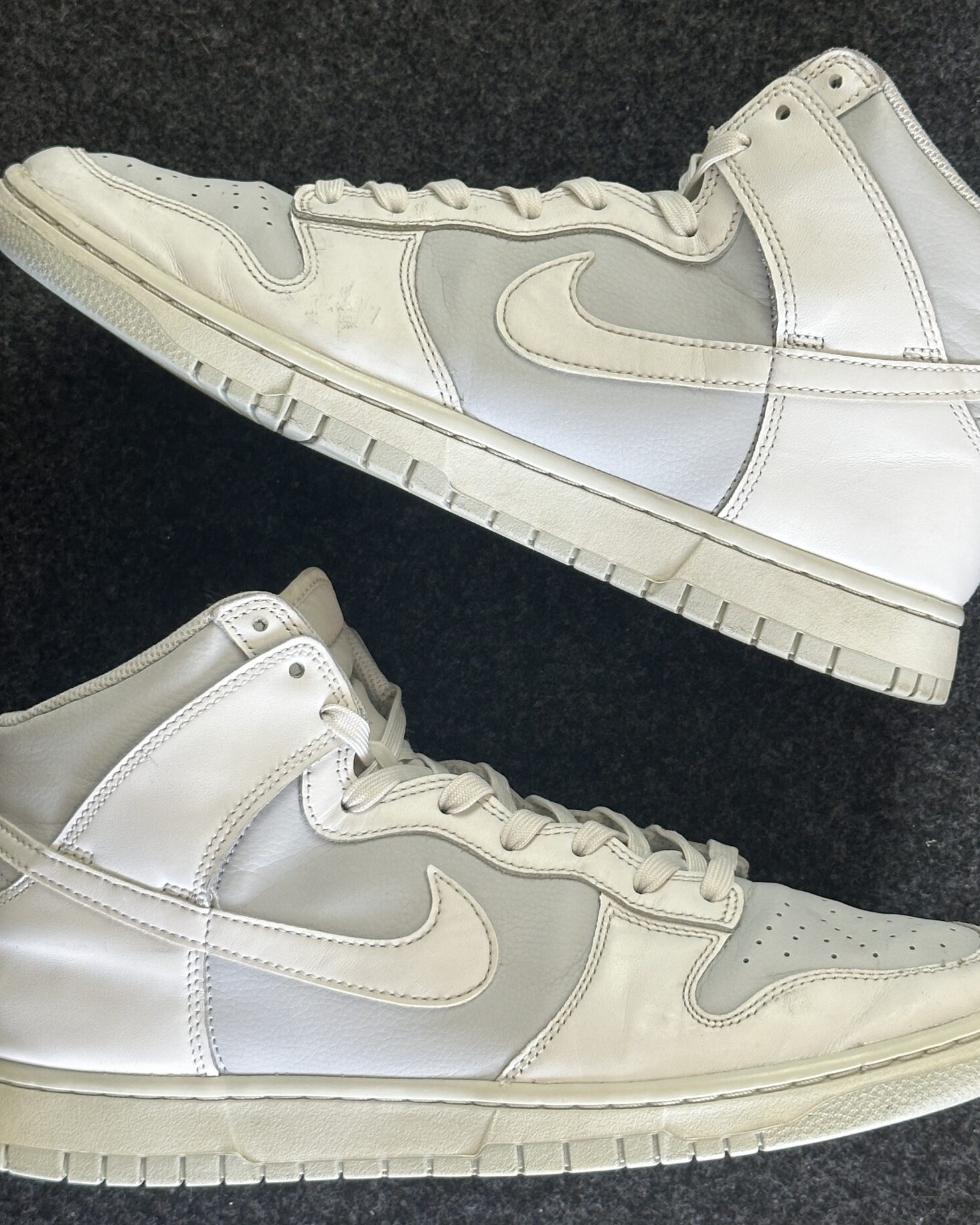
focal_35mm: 65
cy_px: 663
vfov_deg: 29.1
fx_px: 2357
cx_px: 517
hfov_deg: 23.5
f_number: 1.78
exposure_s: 1/50
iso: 64
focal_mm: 6.86
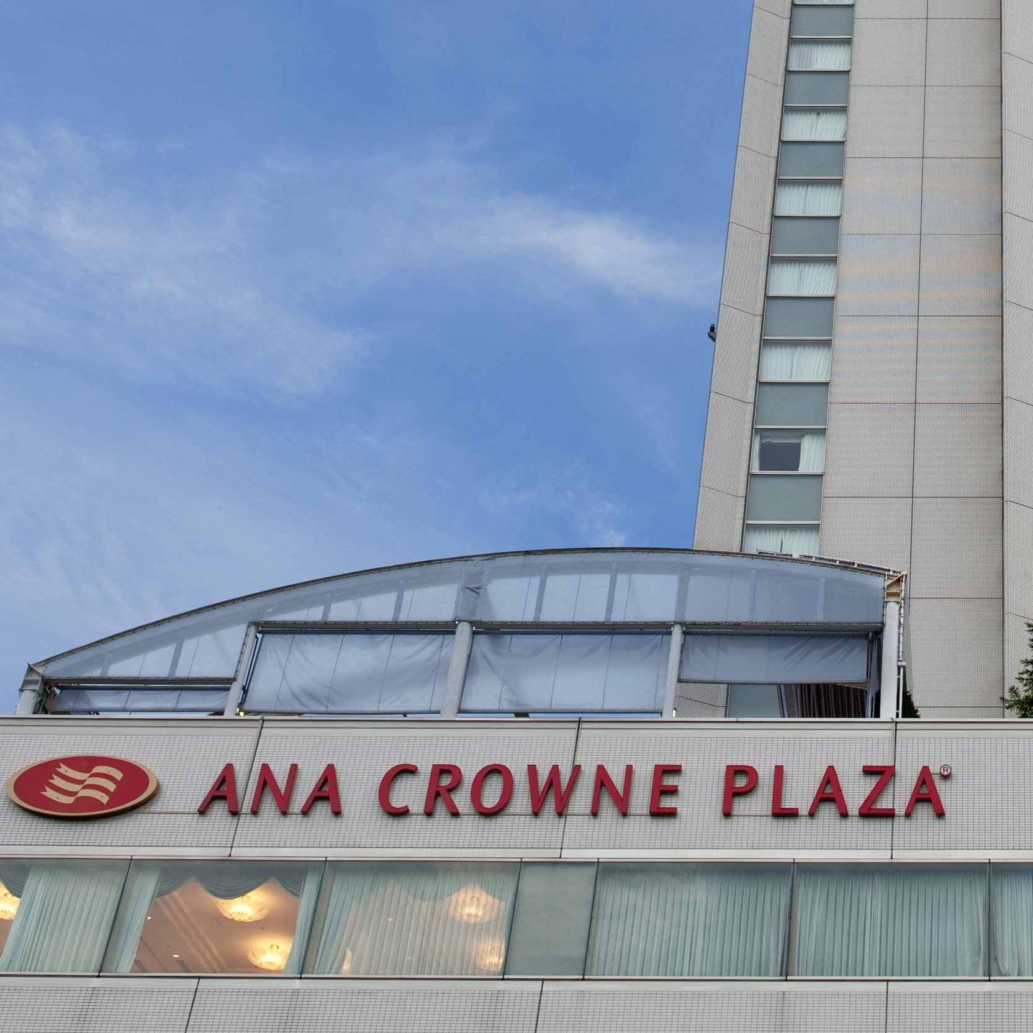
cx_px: 1017
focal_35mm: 63
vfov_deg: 26.7
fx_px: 2127
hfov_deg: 26.0
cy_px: 173
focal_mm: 29
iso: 200
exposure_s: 1/60
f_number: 5.6
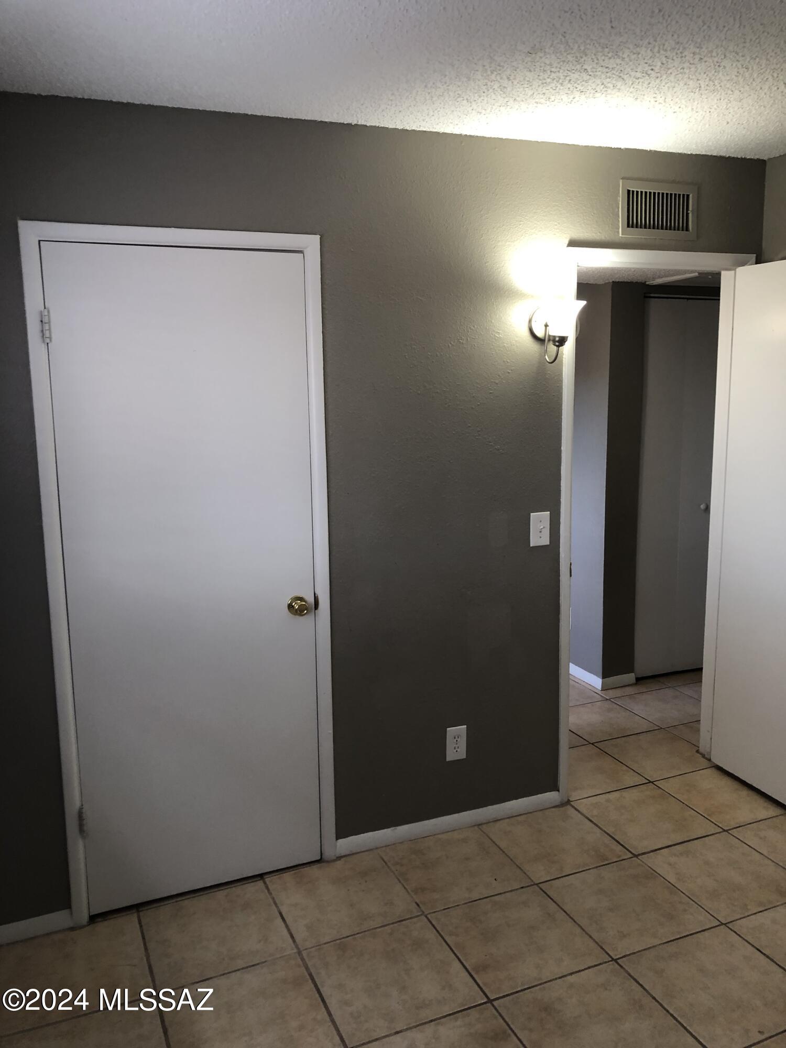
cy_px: 524
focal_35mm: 28
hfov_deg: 49.7
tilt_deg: -10.9
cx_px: 393
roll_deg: +1.0
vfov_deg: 63.4
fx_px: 848
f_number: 1.8
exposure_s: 1/24
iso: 40
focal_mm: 3.99
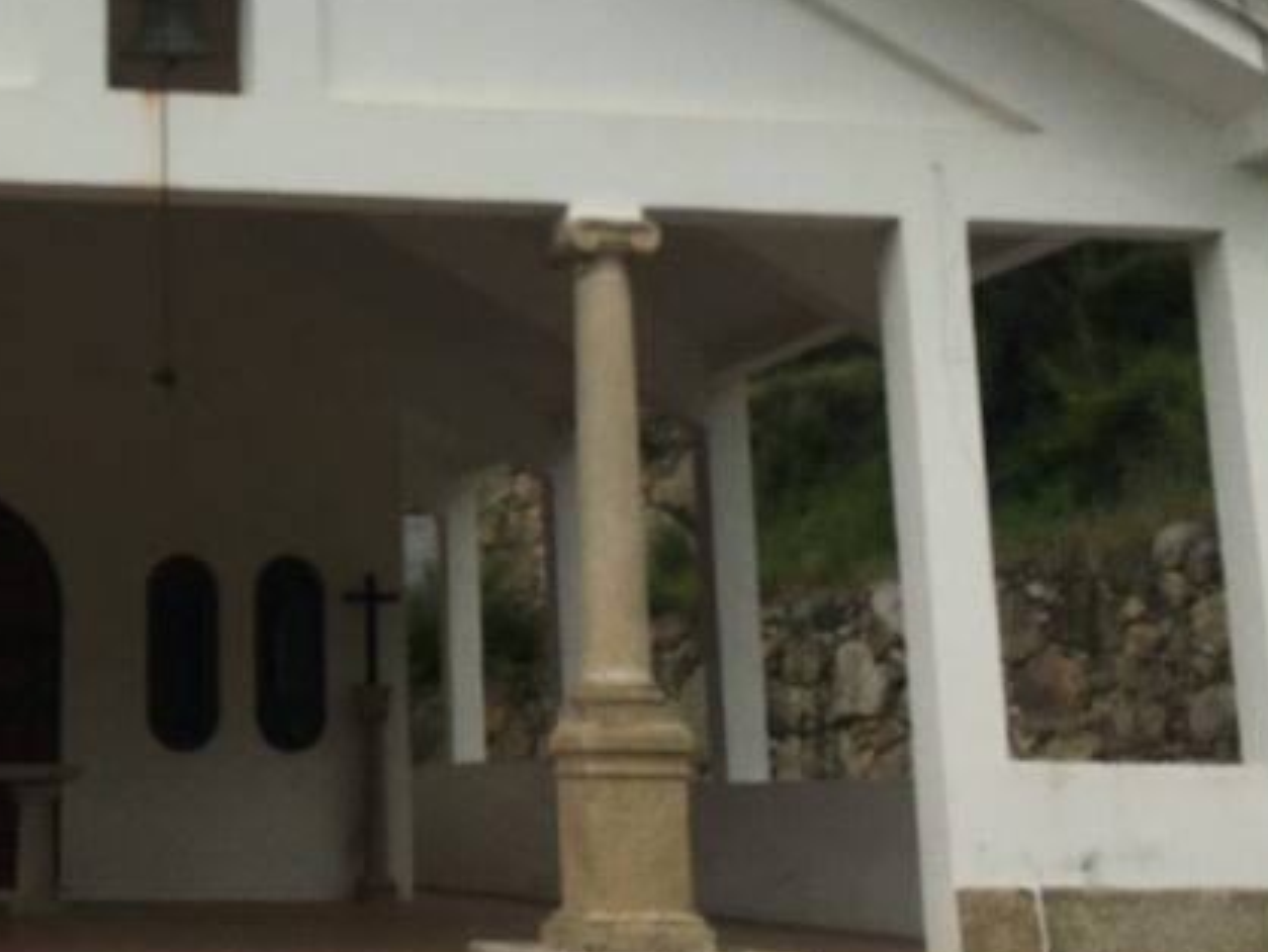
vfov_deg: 20.6
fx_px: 2602
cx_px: 97
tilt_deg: +14.2
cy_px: 221
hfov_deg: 26.4
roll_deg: -0.2
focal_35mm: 71
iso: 25
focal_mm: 4.15
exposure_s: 1/2198
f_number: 2.2
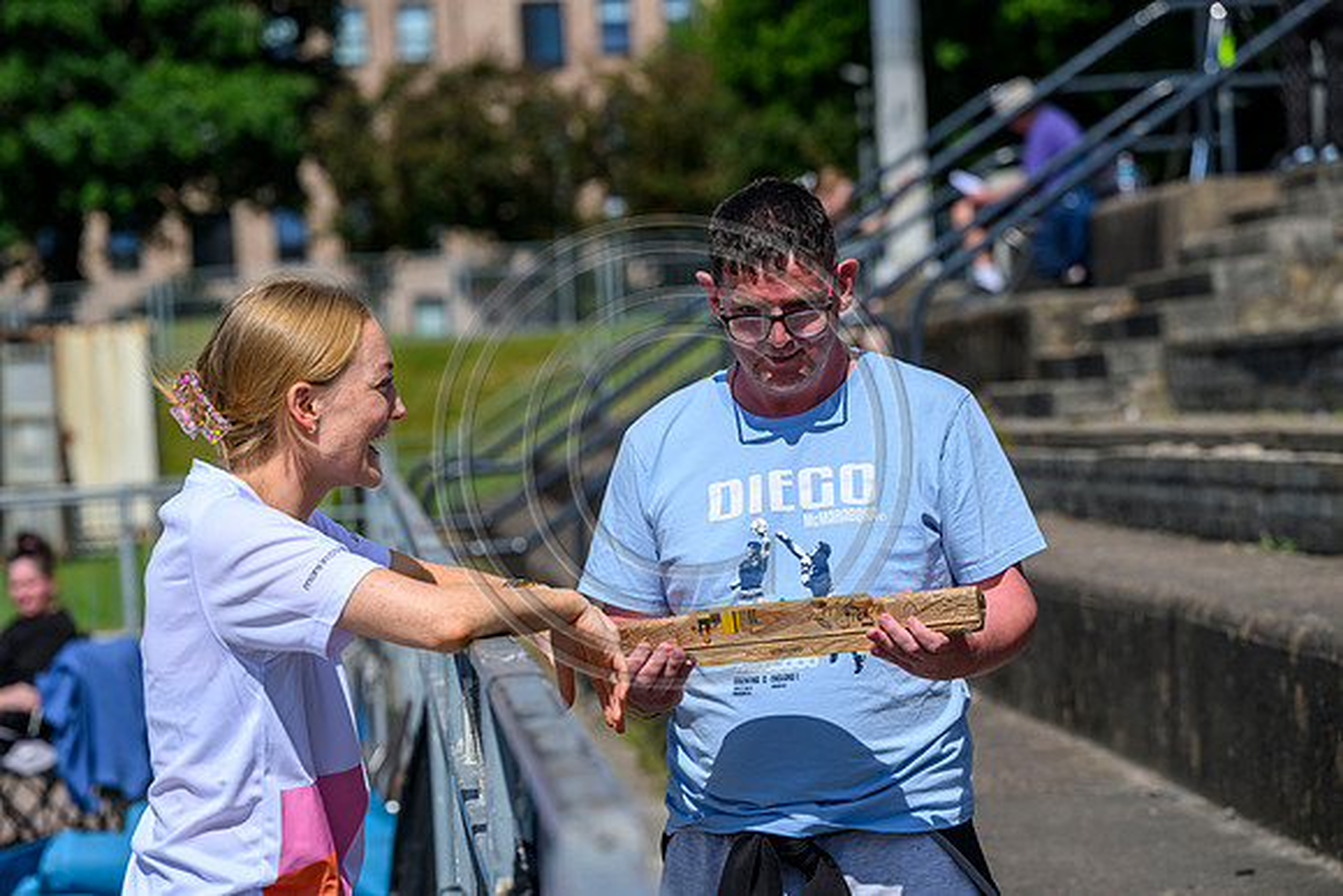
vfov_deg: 11.0
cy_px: 448
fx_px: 4664
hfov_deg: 16.4
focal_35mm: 125
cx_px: 672
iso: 320
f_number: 5
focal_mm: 125
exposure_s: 1/3200
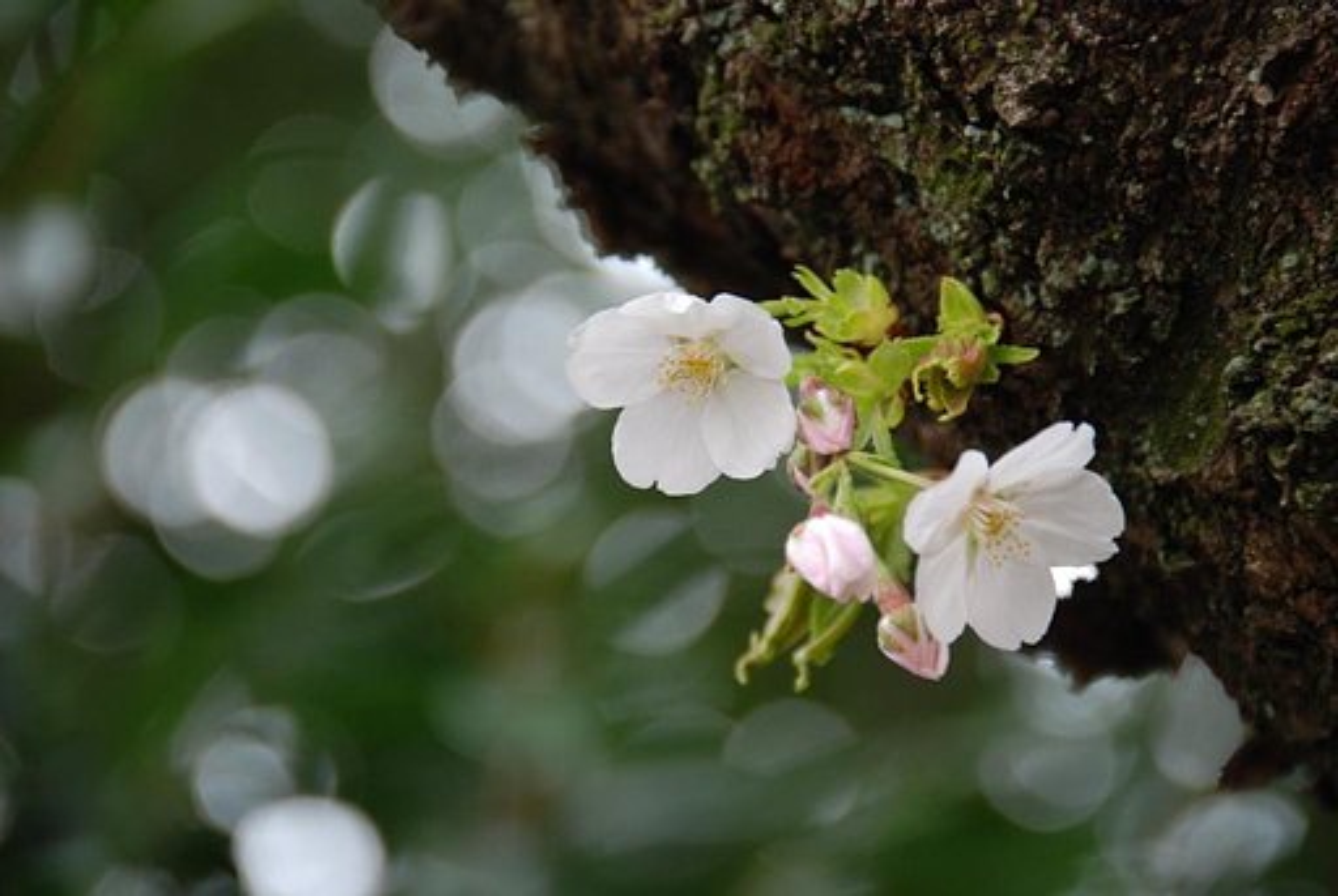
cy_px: 448
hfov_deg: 6.9
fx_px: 11166
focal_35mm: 300
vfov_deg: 4.6
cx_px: 669
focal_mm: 200
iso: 400
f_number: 5.6
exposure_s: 1/50
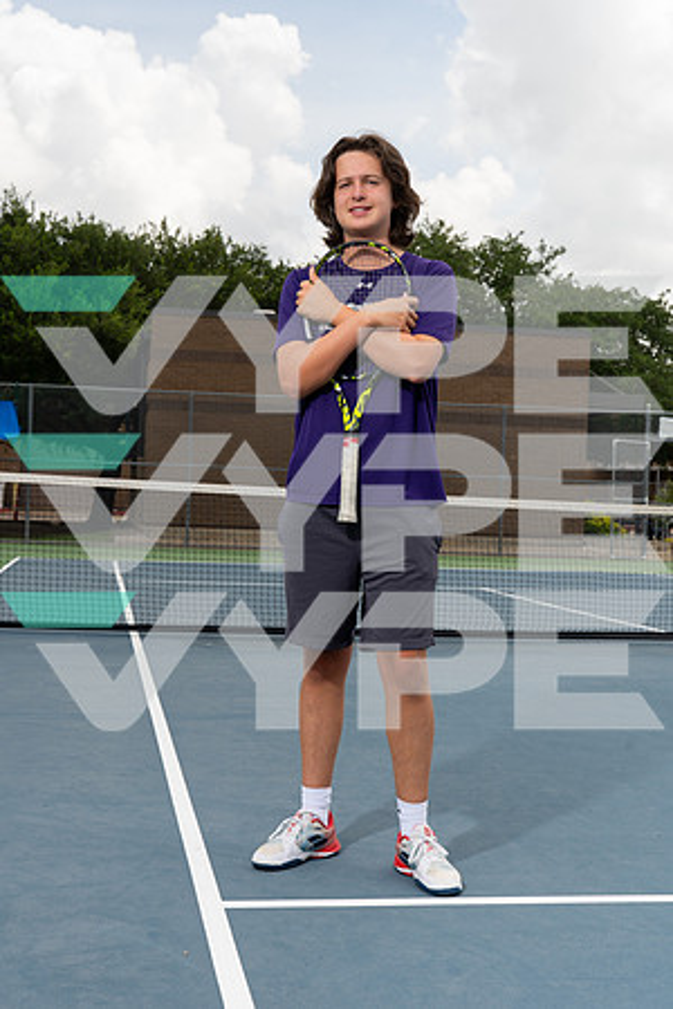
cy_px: 504
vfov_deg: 39.6
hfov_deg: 27.0
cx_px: 336
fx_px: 1402
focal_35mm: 50
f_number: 8
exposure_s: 1/250
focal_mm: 50
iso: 100
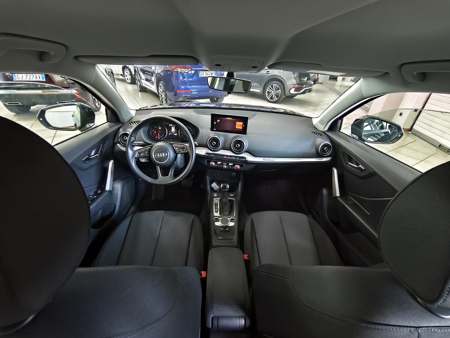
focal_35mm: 15
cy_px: 169
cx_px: 225
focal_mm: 1.91
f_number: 2.2
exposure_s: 1/11.1
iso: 1600
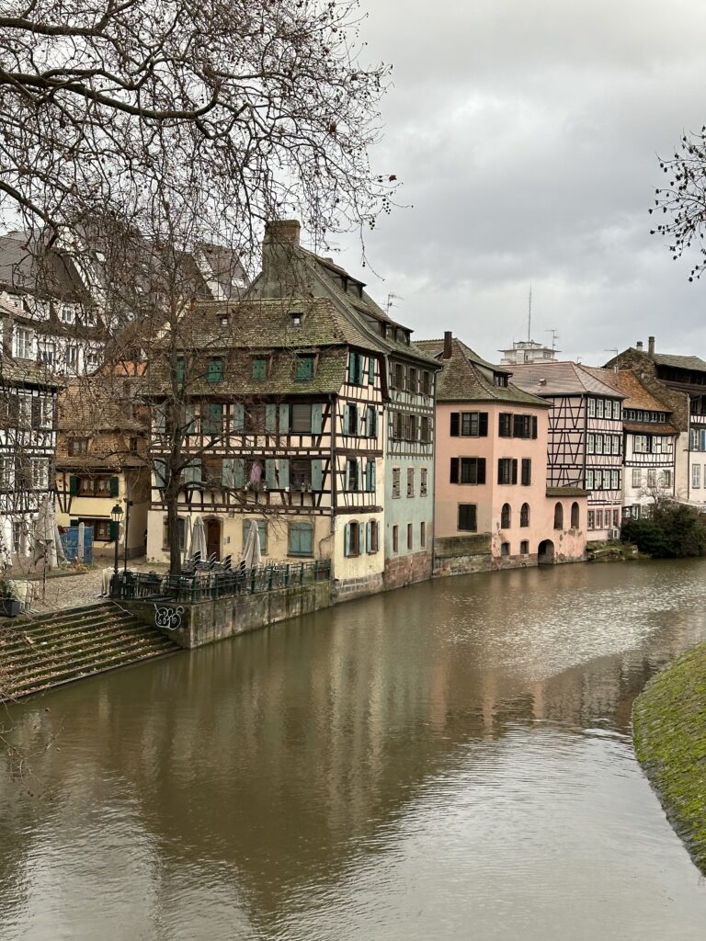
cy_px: 470
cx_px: 353
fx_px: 1305
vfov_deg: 39.7
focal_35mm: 48
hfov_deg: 30.3
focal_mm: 6.86
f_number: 1.78
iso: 64
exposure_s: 1/401
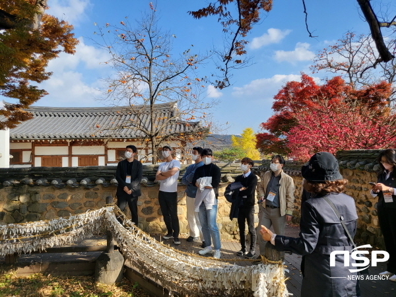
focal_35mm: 26
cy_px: 148
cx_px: 198
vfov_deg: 53.1
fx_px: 297
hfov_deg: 67.3
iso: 50
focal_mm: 4.25
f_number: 1.8
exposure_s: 1/1324
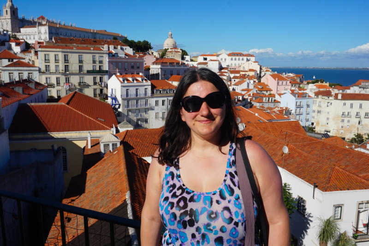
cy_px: 123
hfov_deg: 59.5
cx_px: 184
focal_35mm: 32
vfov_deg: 41.6
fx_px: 323
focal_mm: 21
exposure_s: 1/160
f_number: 14
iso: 100
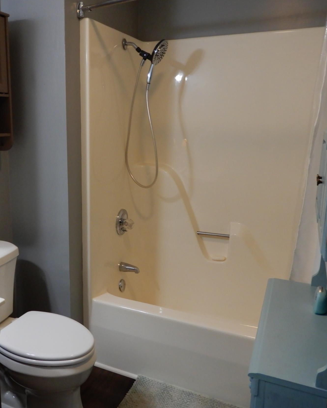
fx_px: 387
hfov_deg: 44.9
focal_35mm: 32
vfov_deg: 55.7
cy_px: 202
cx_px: 102
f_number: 3.4
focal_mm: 4.3
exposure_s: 1/30
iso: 320
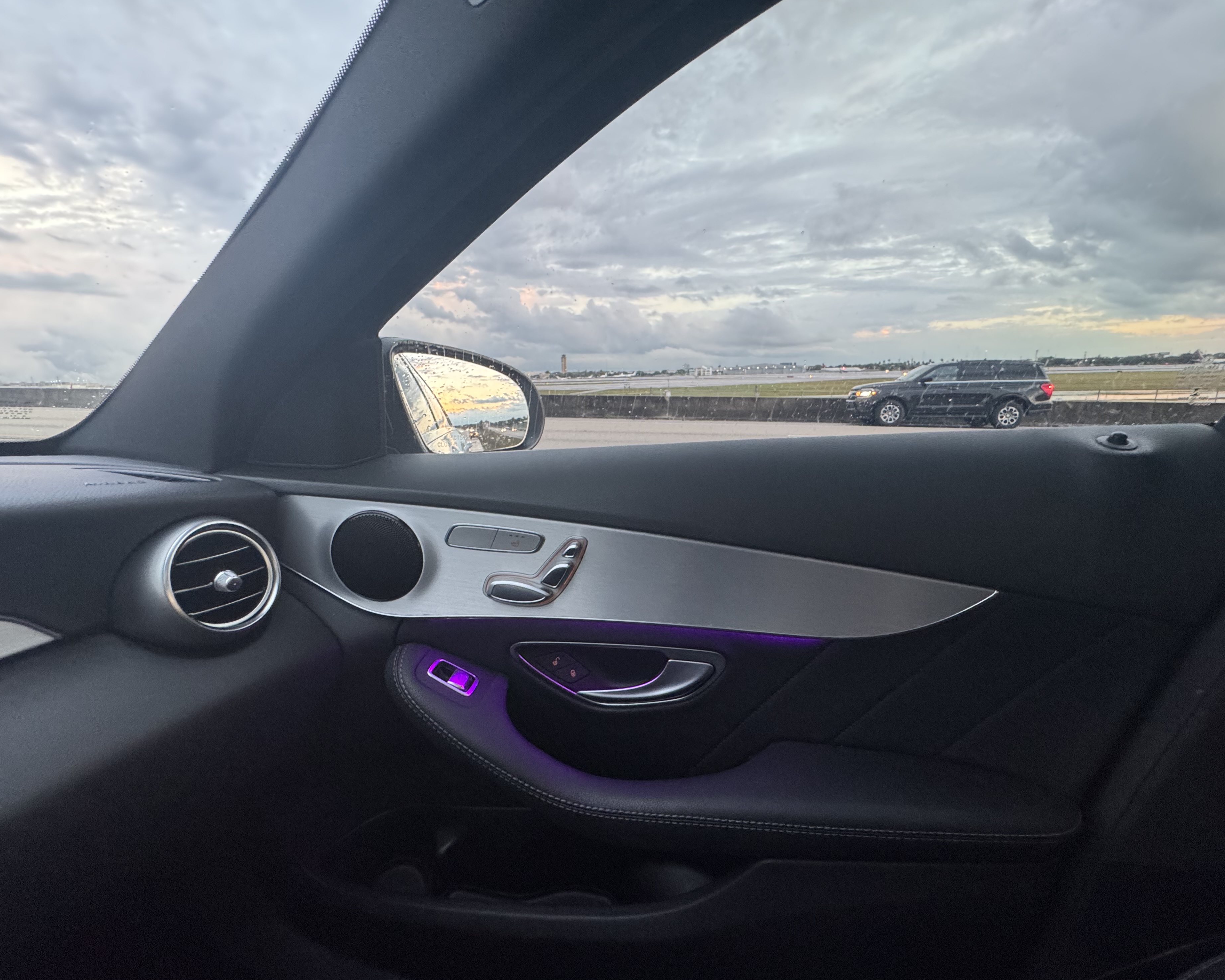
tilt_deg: -13.6
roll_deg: +1.7
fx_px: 544
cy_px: 501
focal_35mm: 15
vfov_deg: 84.0
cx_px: 618
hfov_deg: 96.8
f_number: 2.2
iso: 400
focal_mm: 2.22
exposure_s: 1/60
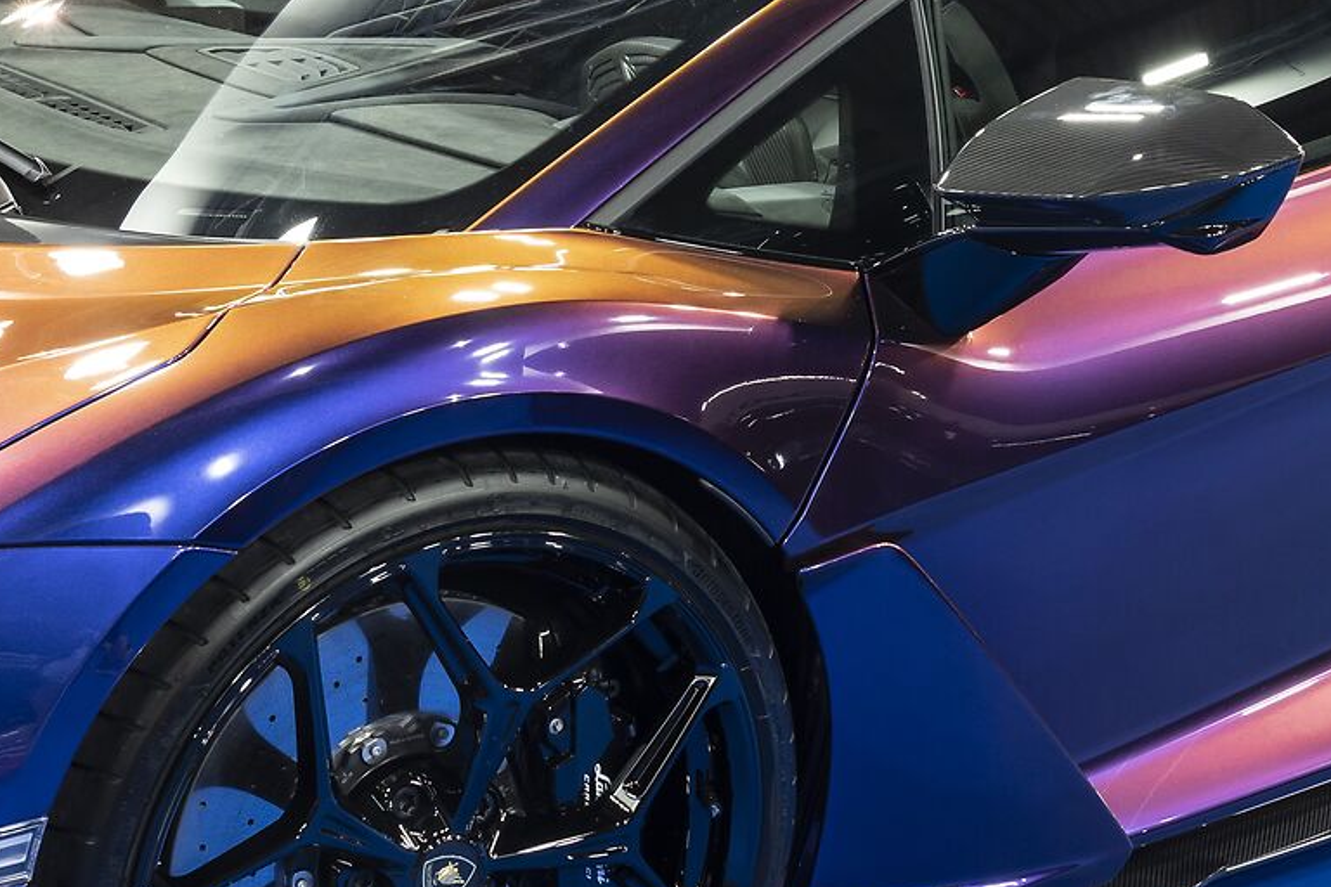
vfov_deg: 18.1
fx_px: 2773
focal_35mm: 75
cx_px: 570
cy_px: 298
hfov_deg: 27.0
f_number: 8
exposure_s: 1/15
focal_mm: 24
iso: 400
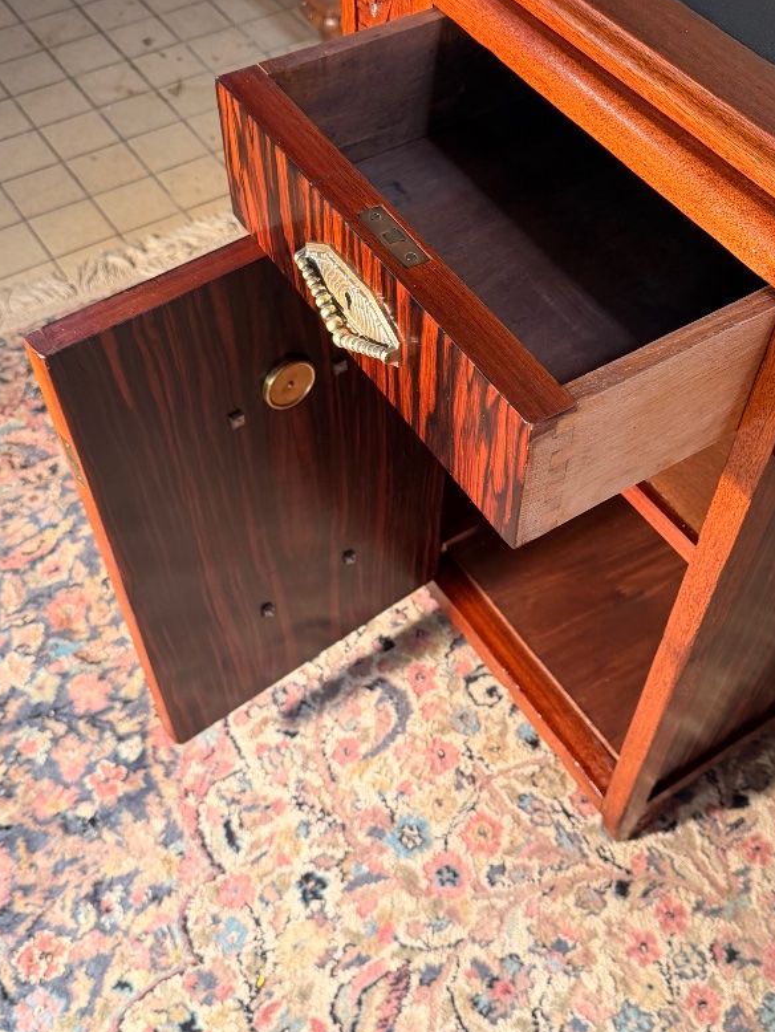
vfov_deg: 50.1
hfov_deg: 38.6
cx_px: 449
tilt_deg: -52.3
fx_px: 1104
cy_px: 508
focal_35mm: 37
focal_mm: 6.76
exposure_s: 1/50
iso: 200
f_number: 1.78
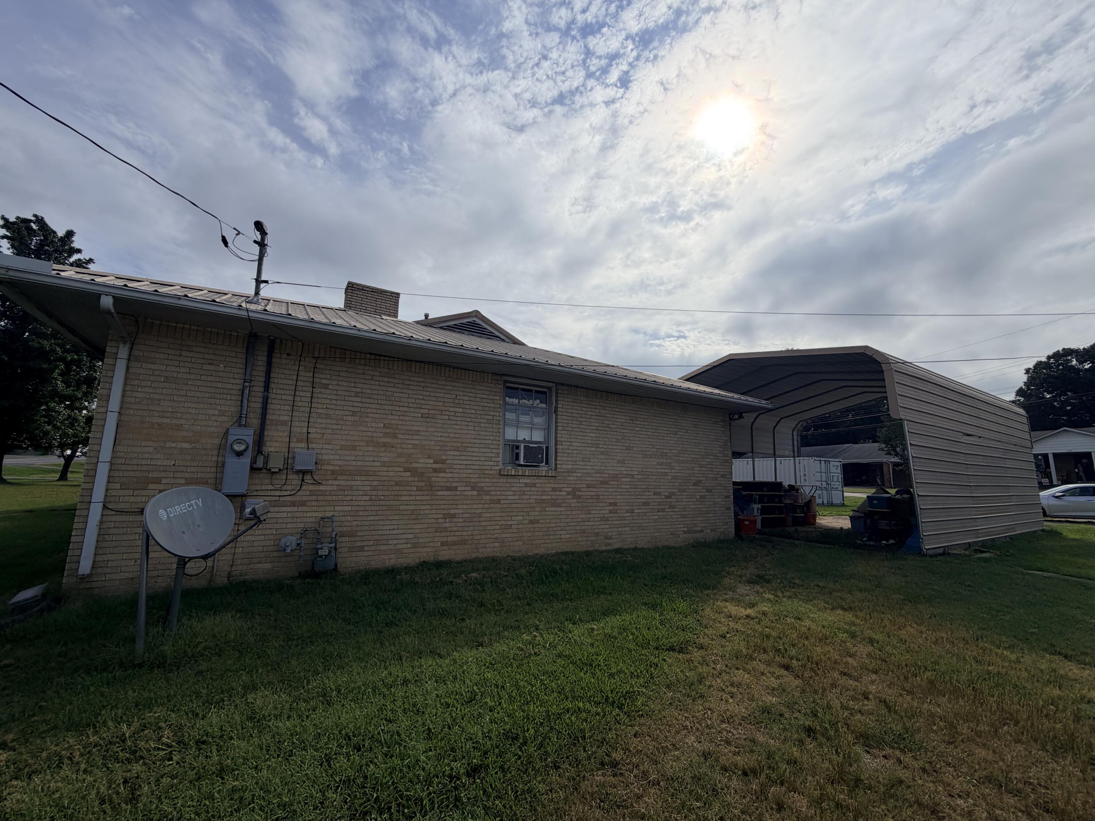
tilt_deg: +10.4
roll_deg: -1.1
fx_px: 443
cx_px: 548
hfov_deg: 102.1
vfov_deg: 85.7
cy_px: 410
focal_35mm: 14
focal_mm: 2.22
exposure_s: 1/1961
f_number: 2.2
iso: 20
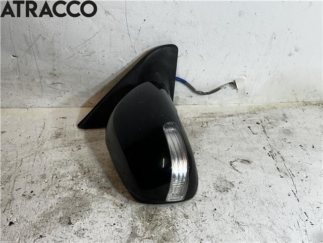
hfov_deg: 39.7
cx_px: 162
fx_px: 448
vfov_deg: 30.3
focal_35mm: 48
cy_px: 122
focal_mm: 6.86
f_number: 1.78
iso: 50
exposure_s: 1/100
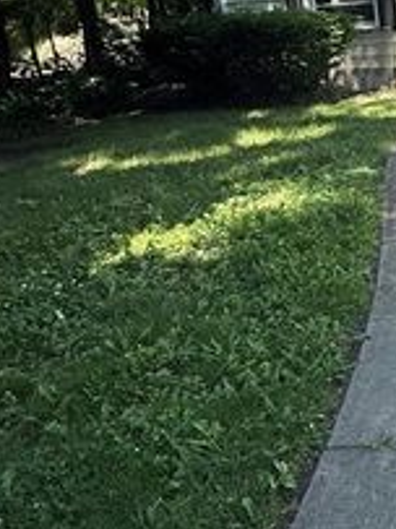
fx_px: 702
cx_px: 547
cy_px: 132
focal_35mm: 46
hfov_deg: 25.8
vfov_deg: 40.1
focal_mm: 2.22
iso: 64
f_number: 2.2
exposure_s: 1/472
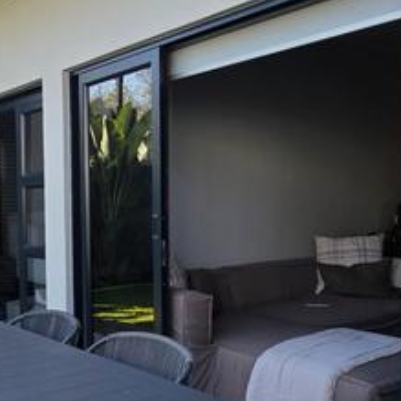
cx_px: 82
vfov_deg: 39.5
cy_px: 271
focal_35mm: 42
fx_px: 550
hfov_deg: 38.6
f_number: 1.9
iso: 40
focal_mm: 2.2
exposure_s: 1/419
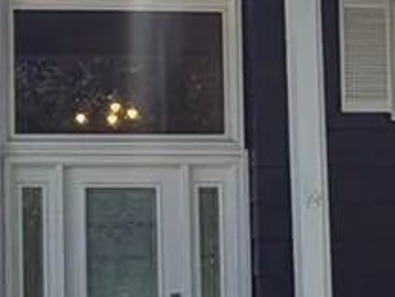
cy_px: 261
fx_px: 1097
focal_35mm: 96
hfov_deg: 19.6
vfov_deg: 15.3
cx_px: -32
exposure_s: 1/694
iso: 40
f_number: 2.2
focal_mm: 2.22
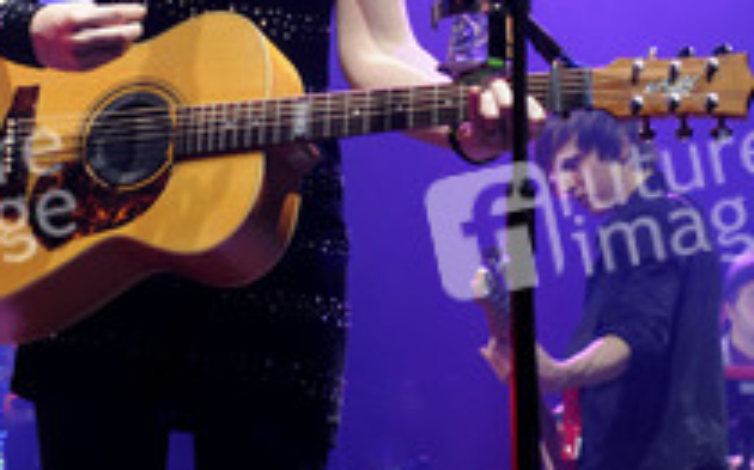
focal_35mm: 136
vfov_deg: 9.6
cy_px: 36
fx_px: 2793
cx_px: 284
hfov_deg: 15.4
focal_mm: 70
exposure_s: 1/250
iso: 2000
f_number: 5.6
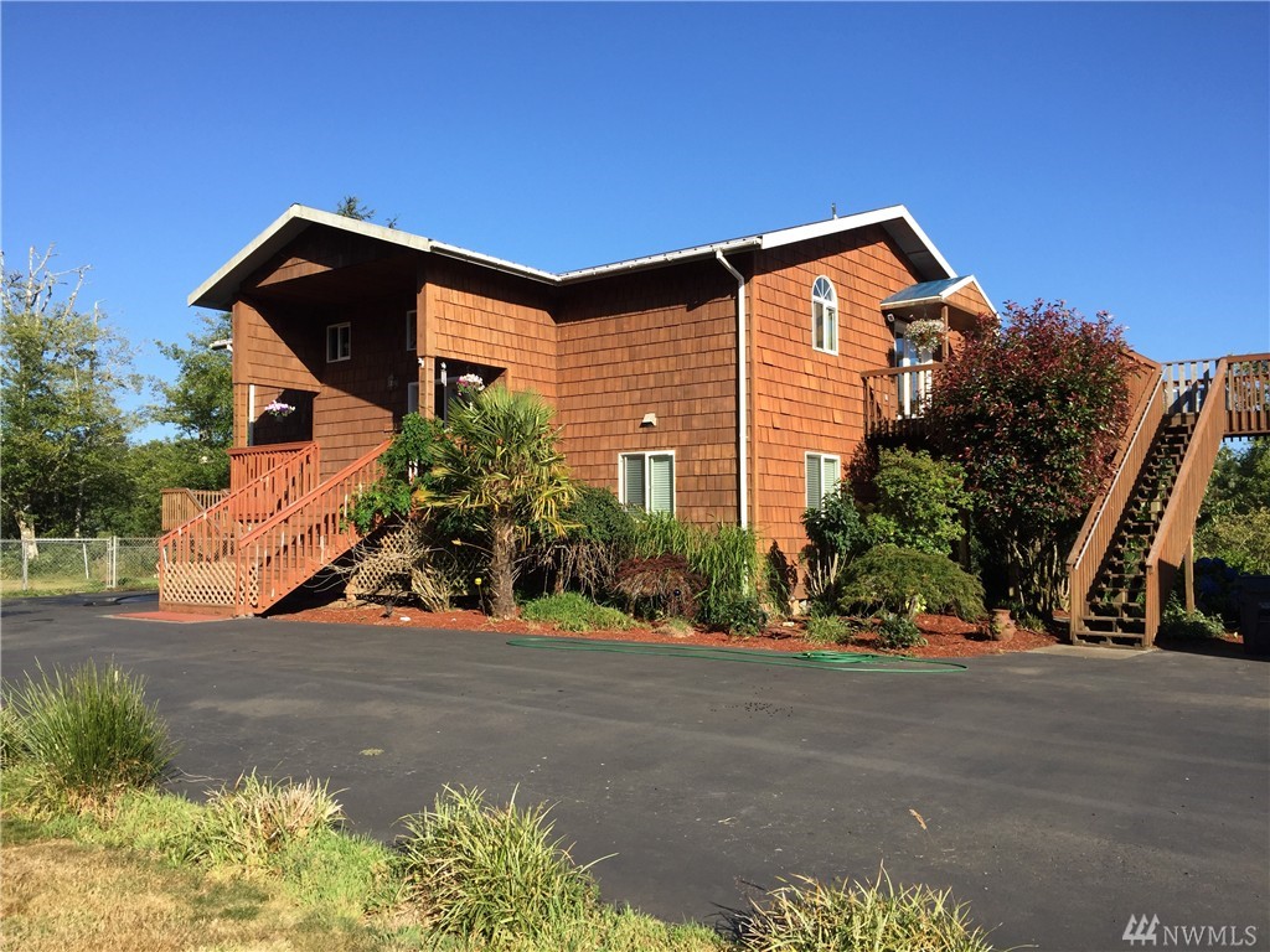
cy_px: 476
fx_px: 1064
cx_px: 635
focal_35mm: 29
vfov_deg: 48.2
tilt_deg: +3.3
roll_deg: -1.1
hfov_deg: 61.7
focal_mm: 4.15
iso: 32
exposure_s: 1/1199
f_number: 2.2
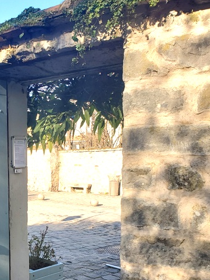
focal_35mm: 46
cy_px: 199
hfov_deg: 30.3
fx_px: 372
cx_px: 27
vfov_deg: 40.4
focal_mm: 4.3
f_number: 2.4
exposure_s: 1/506
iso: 50
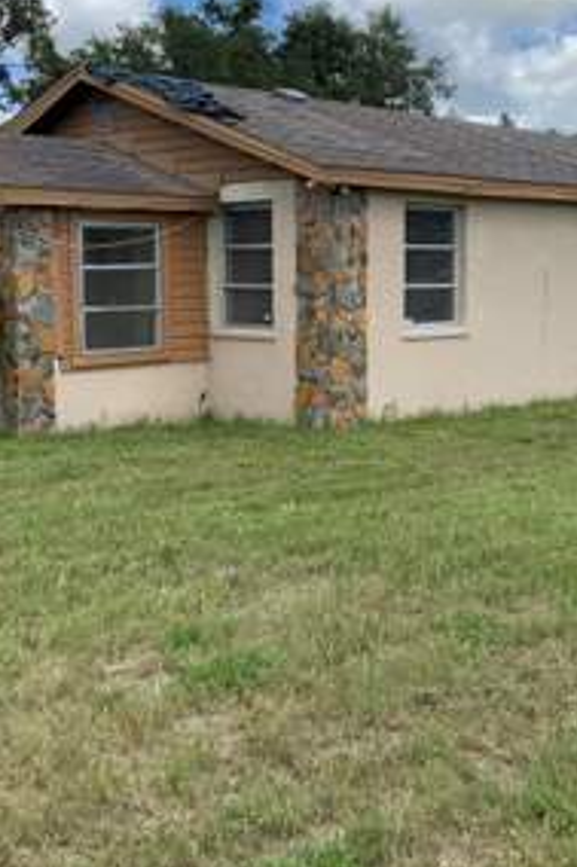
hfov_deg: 26.3
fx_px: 1228
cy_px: 333
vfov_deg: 38.7
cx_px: 385
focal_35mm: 51
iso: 16
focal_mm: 3
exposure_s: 1/1490
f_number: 1.8
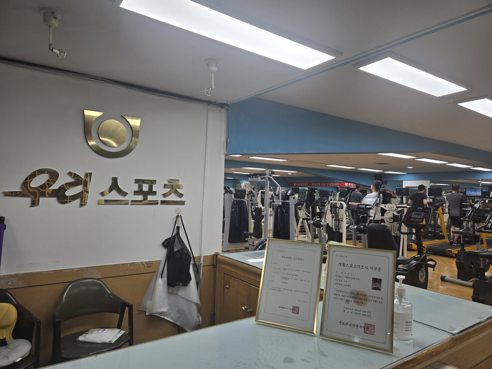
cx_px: 246
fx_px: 327
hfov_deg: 73.9
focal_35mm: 23
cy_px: 184
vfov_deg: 58.9
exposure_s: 1/120
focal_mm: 5.4
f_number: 1.8
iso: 32
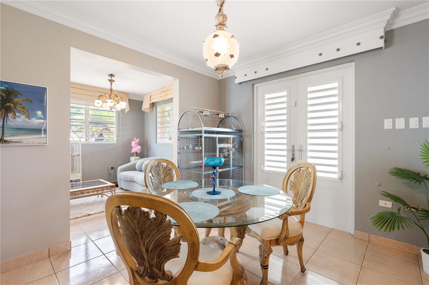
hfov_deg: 95.0
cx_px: 214
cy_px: 142
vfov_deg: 71.9
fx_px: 196
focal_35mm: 16
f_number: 8
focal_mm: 16.5
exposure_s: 1/1.25
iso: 400
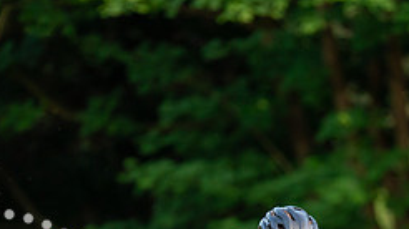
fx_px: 4639
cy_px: 280
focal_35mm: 428
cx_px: 248
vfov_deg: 2.8
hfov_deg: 5.0
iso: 1250
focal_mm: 173
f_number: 2.8
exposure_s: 1/1000
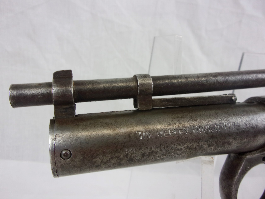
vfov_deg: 49.7
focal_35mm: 28
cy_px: 100
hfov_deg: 63.4
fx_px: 214
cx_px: 132
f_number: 3.9
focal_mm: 5.1
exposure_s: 1/34
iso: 116
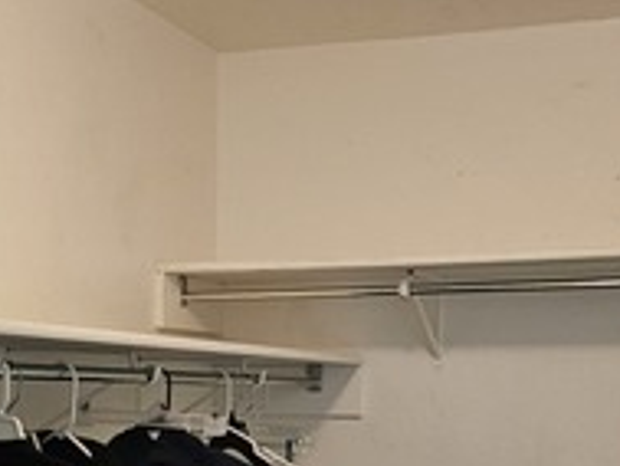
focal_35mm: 78
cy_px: 679
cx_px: 190
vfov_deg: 17.2
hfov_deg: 24.8
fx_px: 1398
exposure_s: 1/40
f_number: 1.8
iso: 640
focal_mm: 5.4
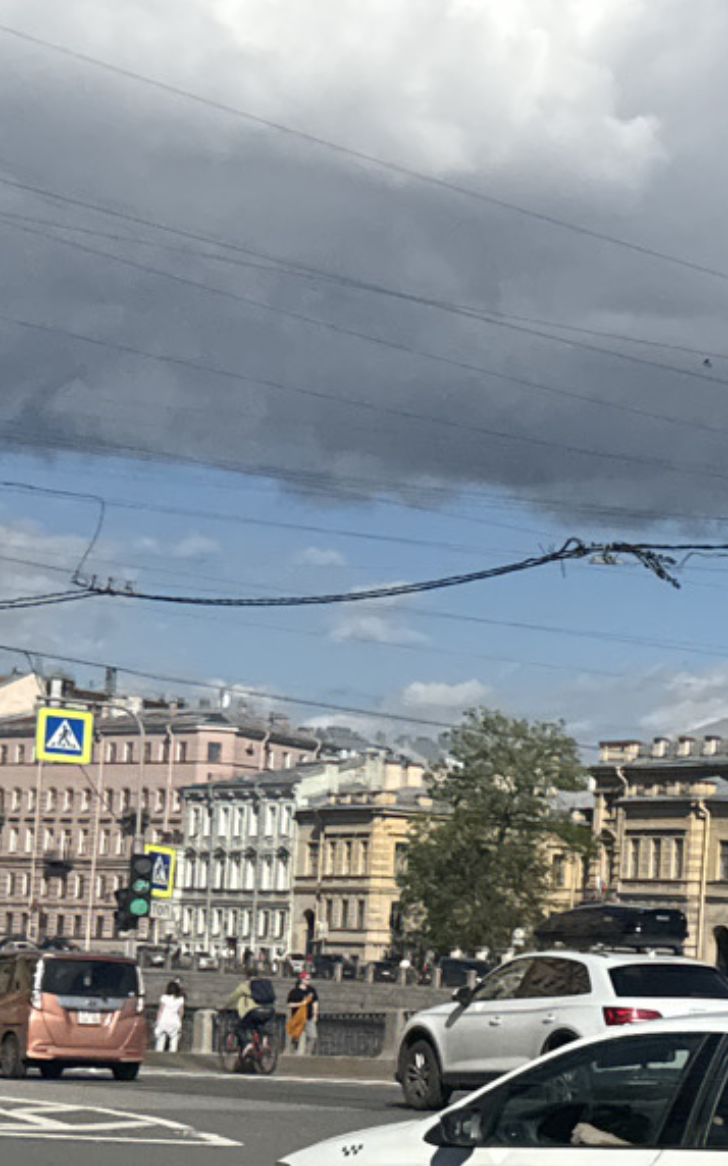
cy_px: 852
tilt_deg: +7.8
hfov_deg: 13.8
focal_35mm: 89
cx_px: 1101
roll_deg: -3.4
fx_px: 2828
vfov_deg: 23.1
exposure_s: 1/9009
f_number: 1.78
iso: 80
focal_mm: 6.86
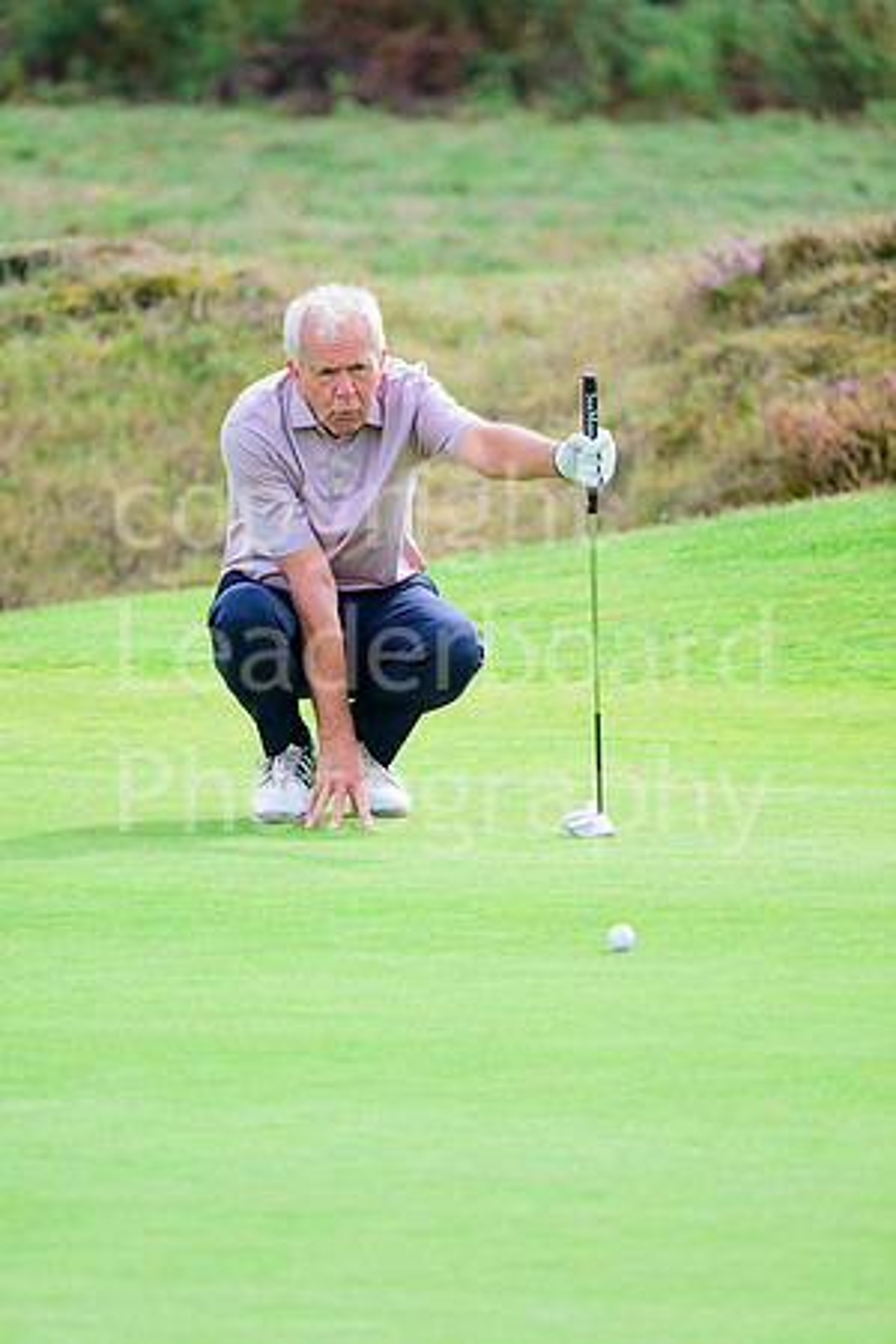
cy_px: 672
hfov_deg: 3.4
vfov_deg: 5.2
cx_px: 448
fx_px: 14932
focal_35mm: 400
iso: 800
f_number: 5.6
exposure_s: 1/1250
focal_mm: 400
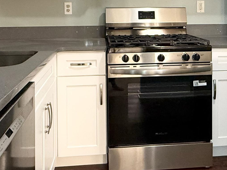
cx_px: 129
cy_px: 13
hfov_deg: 44.7
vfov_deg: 32.4
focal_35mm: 42
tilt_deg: -0.7
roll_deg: +0.2
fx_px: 275
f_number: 2.2
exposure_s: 1/60
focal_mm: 2.22
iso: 400
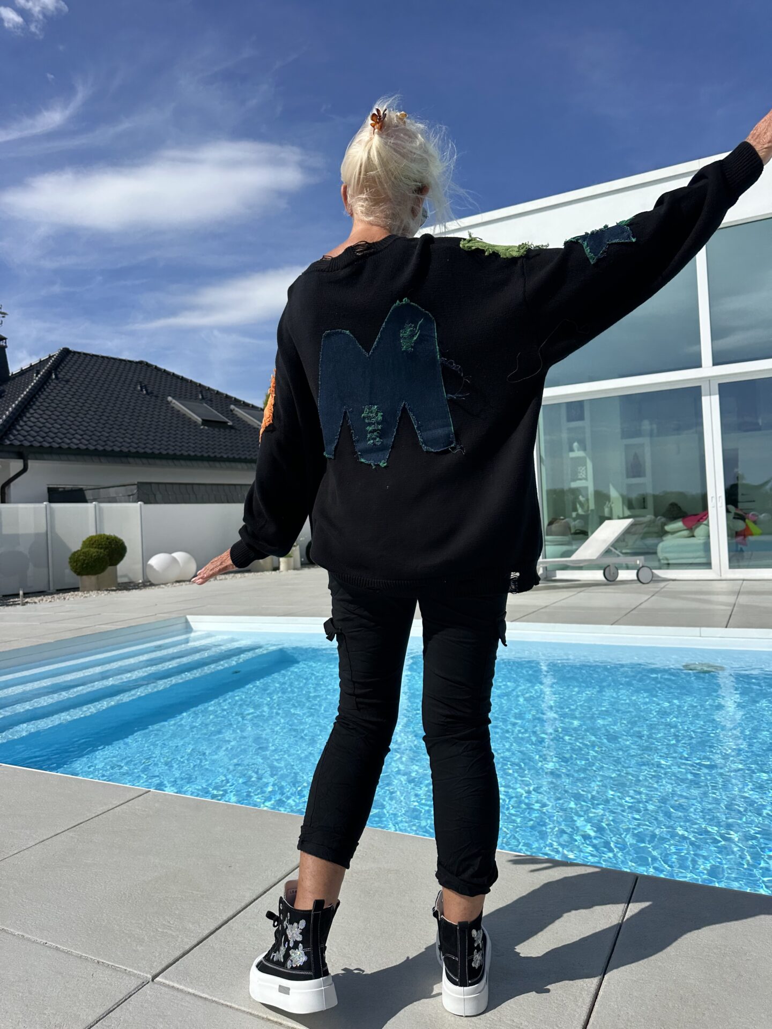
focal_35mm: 24
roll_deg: +3.8
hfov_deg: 56.8
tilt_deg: +1.4
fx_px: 714
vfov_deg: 71.6
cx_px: 386
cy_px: 514
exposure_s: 1/8197
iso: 80
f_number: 1.78
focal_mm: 6.86
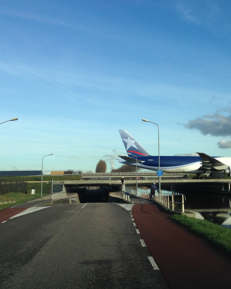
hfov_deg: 34.5
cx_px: 155
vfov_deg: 42.9
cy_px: 145
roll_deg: +0.1
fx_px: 367
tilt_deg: +5.2
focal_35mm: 43
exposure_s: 1/1178
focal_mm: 4.12
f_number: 2.4
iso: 50
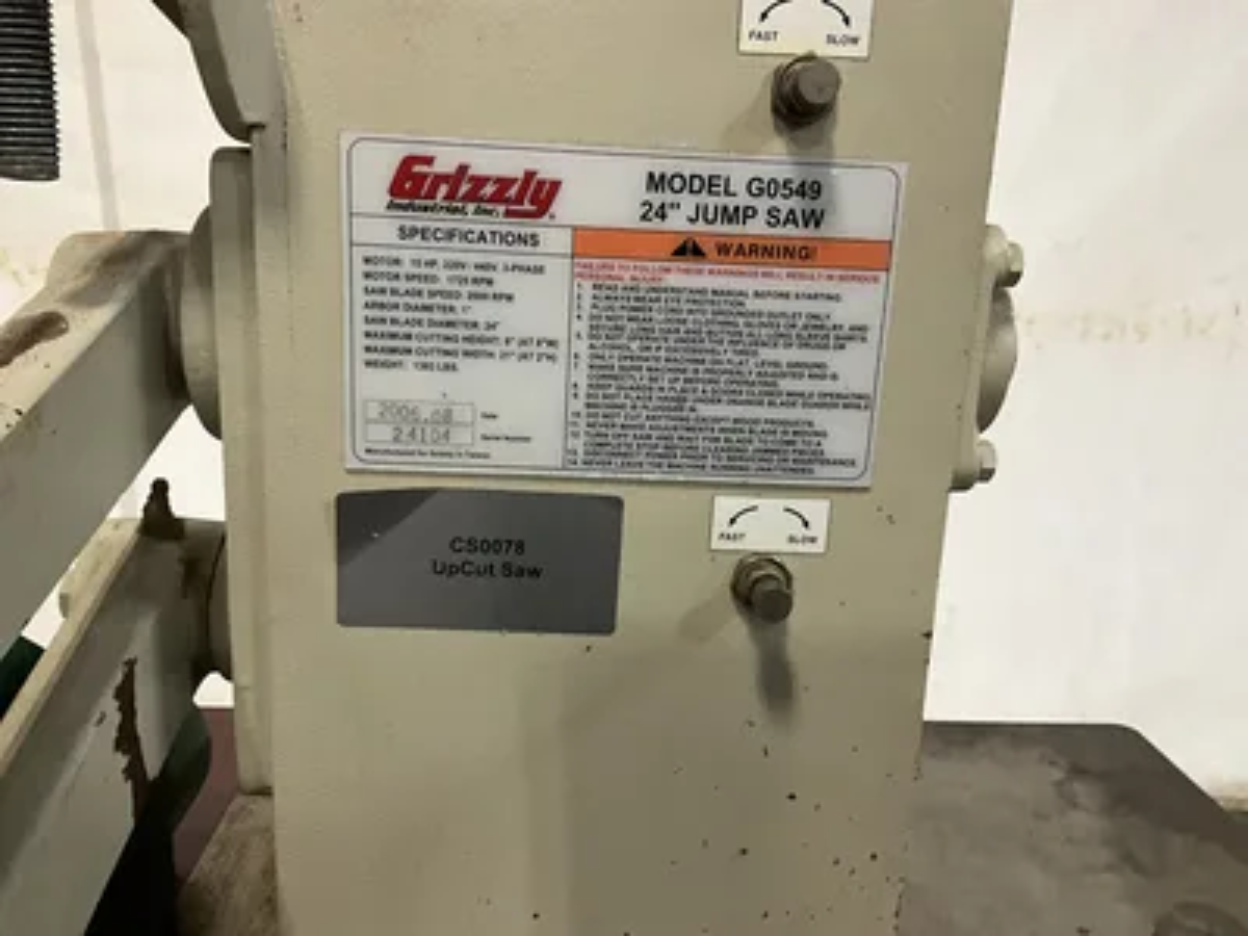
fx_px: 1046
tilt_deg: -13.1
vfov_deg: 48.2
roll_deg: -3.8
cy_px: 468
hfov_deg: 61.7
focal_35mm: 29
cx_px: 624
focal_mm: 3
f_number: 1.8
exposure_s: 1/60
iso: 250
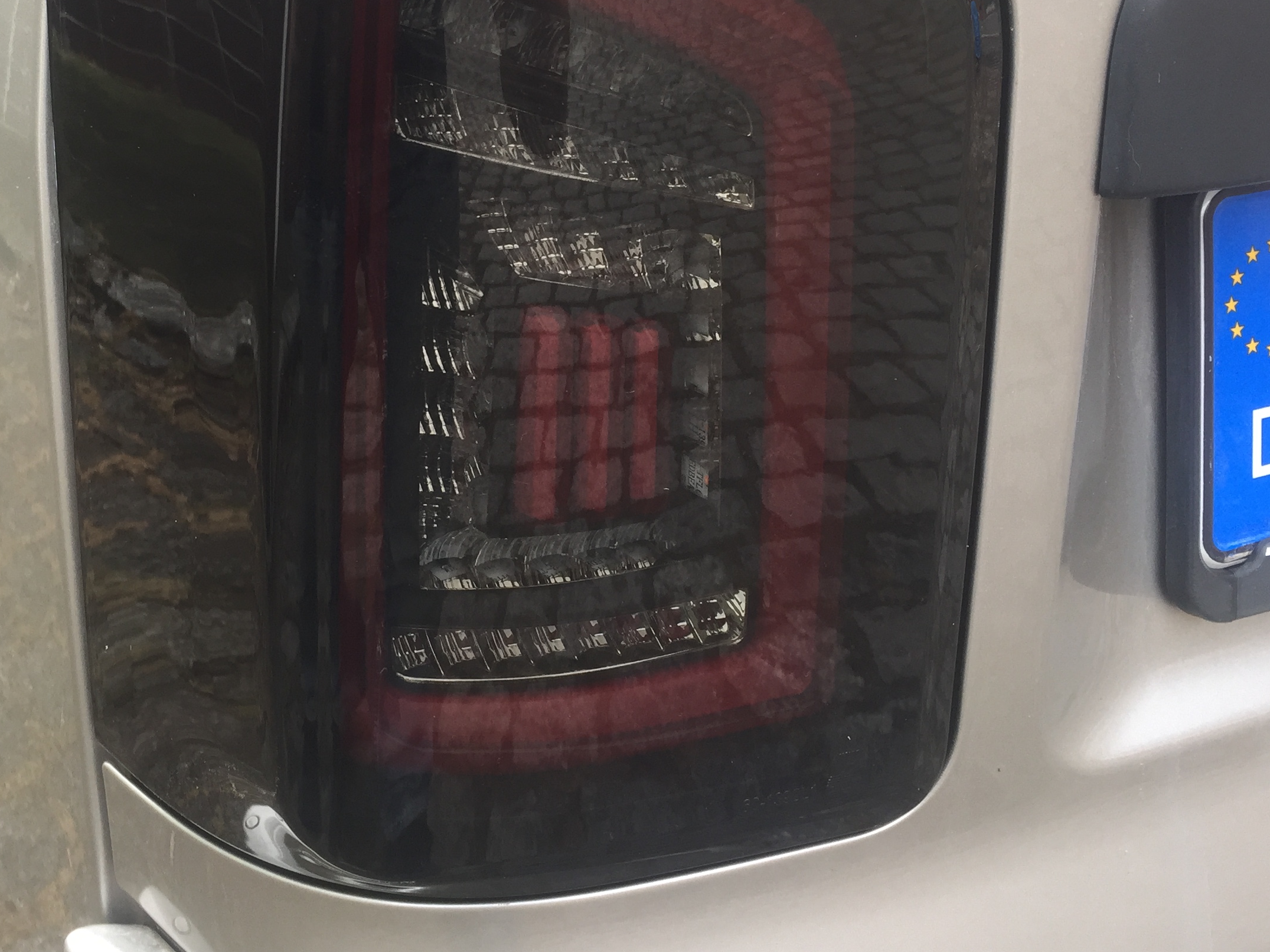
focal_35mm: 44
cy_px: 282
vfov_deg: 32.5
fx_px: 1614
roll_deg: +2.8
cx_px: 466
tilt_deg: -23.4
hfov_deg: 42.6
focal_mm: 4.15
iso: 50
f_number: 2.2
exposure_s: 1/100
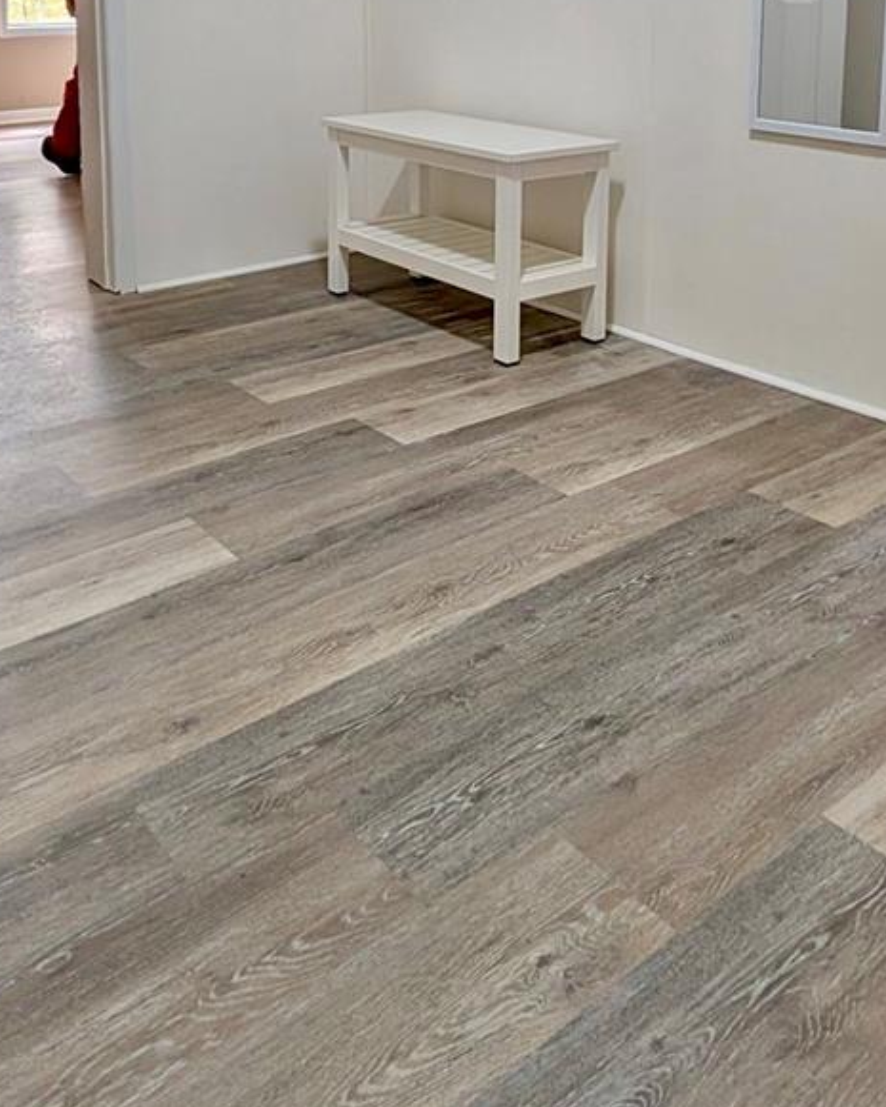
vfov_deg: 50.2
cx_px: 403
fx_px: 1016
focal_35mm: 31
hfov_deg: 47.1
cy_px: 95
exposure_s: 1/120
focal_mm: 2.02
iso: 66
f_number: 1.7
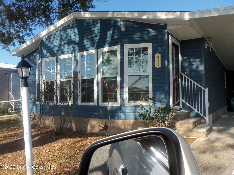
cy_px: 88
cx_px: 117
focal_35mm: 28
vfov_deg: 49.8
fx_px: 189
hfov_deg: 63.4
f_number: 3.3
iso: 64
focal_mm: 5.1
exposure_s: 1/500
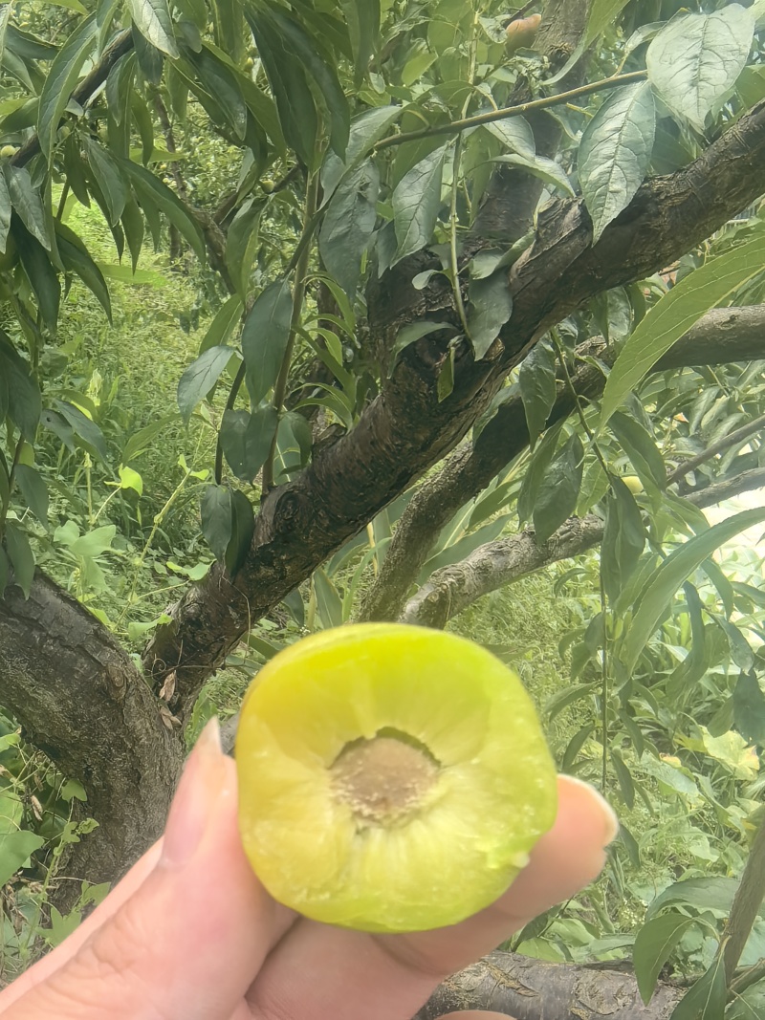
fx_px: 1179
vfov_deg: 46.8
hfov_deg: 36.0
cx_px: 382
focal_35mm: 40
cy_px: 510
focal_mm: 1.95
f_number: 2.2
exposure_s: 1/178
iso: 50
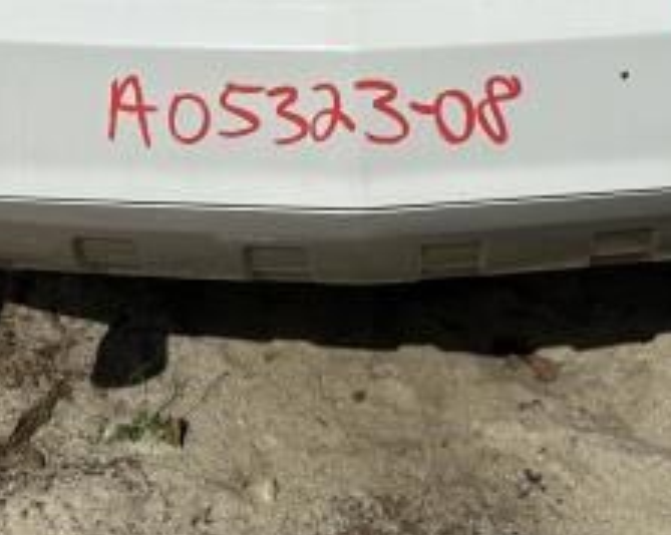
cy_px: -261
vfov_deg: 16.6
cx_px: 421
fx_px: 1667
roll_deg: -3.8
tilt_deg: -20.6
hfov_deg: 22.7
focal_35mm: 84
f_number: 1.78
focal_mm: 6.86
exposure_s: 1/15625
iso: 80
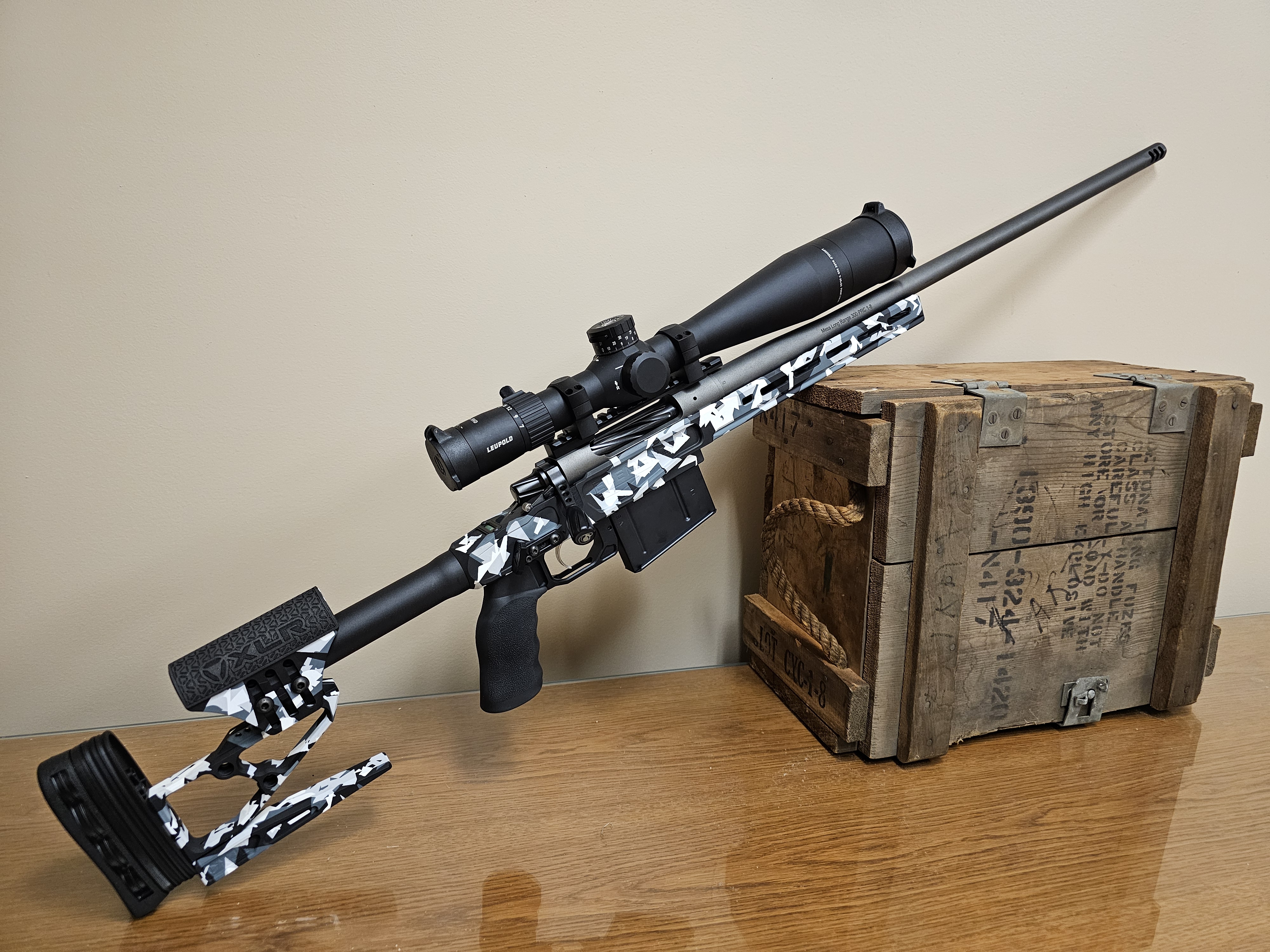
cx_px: 635
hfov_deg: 73.9
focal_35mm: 23
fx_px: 844
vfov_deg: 58.9
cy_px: 476
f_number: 1.7
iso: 640
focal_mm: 6.3
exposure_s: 1/60
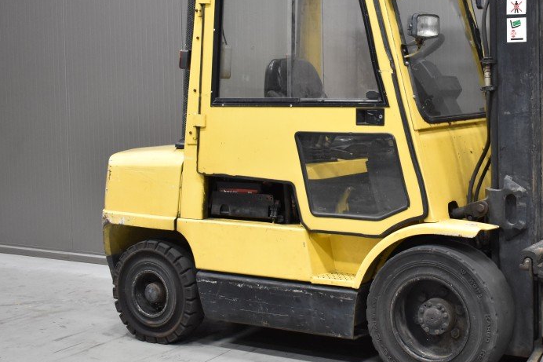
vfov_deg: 22.6
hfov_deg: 32.7
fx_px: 903
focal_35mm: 60
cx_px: 420
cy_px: 129
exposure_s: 1/50
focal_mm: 23
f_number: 4.5
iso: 1250
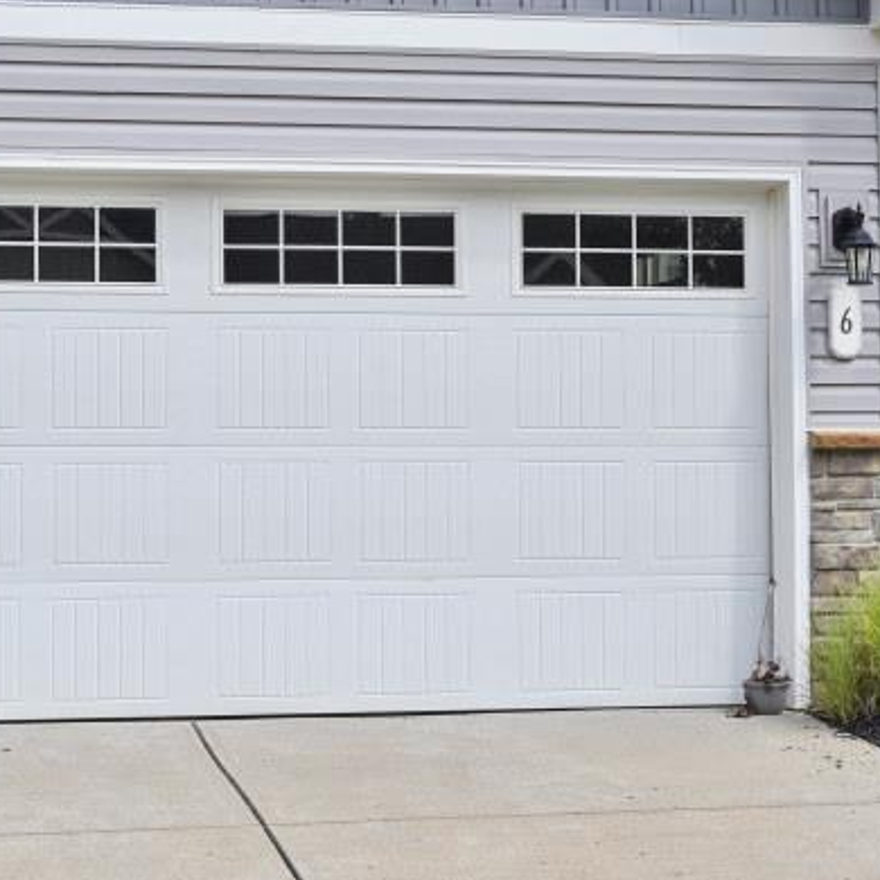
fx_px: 2819
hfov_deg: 17.7
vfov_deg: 17.7
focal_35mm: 98
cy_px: 363
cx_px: 508
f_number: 8
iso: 100
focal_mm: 30
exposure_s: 1/500
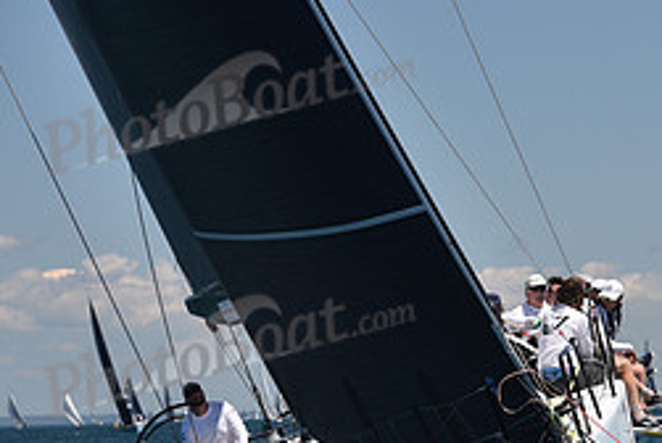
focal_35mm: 323
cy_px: 450
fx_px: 5946
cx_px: 554
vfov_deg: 4.3
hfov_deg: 6.4
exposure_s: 1/800
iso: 250
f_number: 5.6
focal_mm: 140
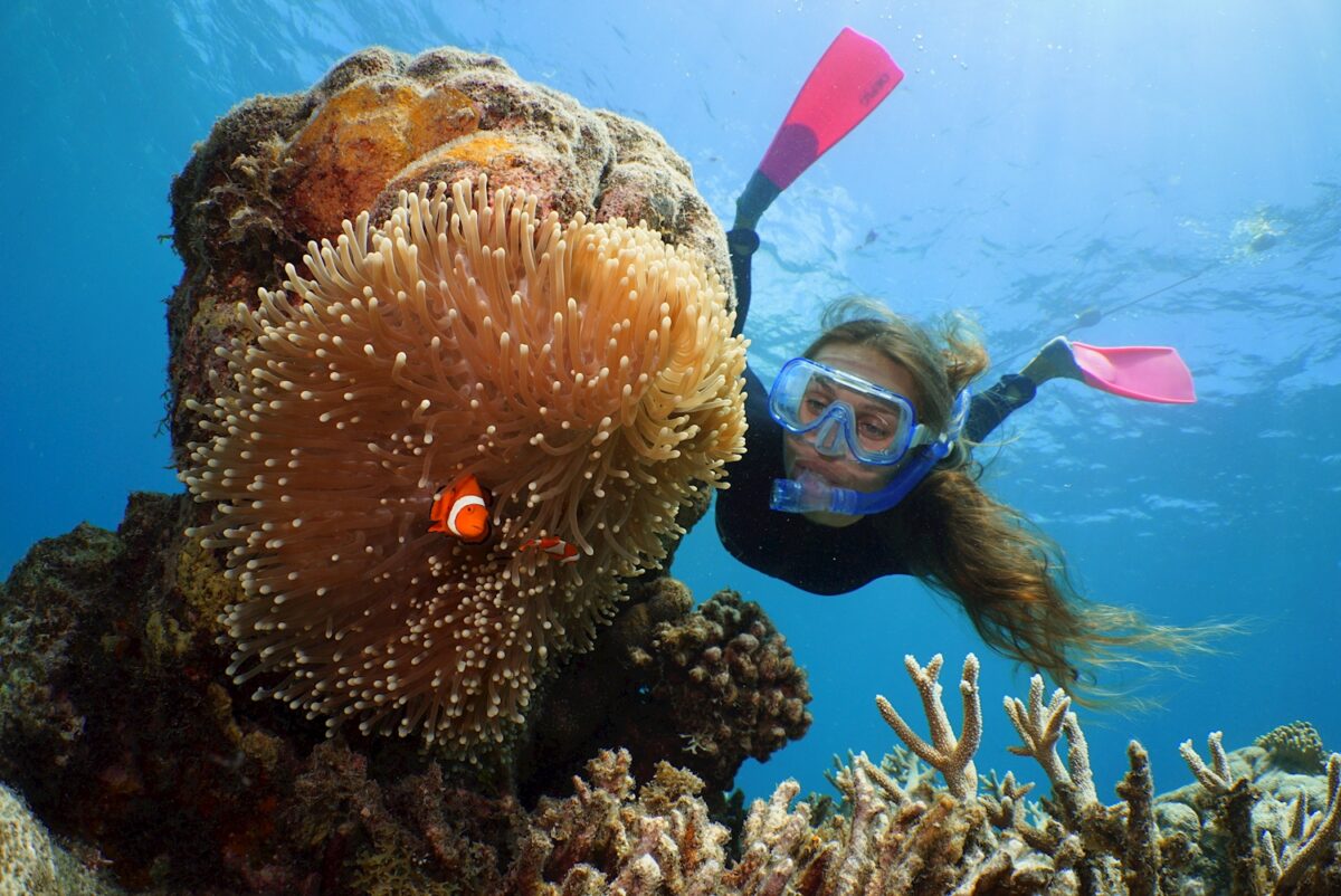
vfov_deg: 46.5
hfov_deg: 65.4
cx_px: 670
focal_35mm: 28
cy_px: 448
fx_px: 1044
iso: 320
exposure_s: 1/200
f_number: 11
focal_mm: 28
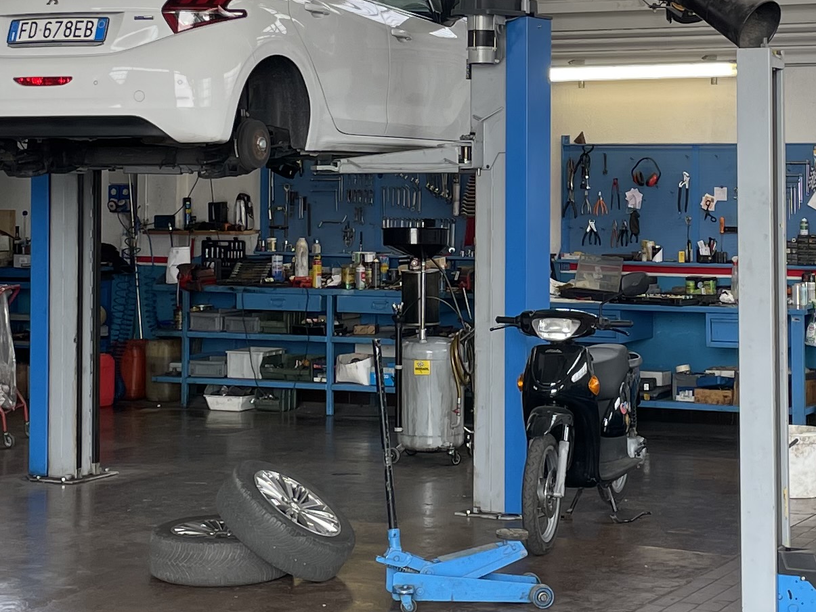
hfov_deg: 22.5
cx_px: 477
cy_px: 127
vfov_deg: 16.9
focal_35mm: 87
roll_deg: +1.1
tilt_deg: +2.3
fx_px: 2051
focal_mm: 4.2
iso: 32
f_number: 1.6
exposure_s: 1/147
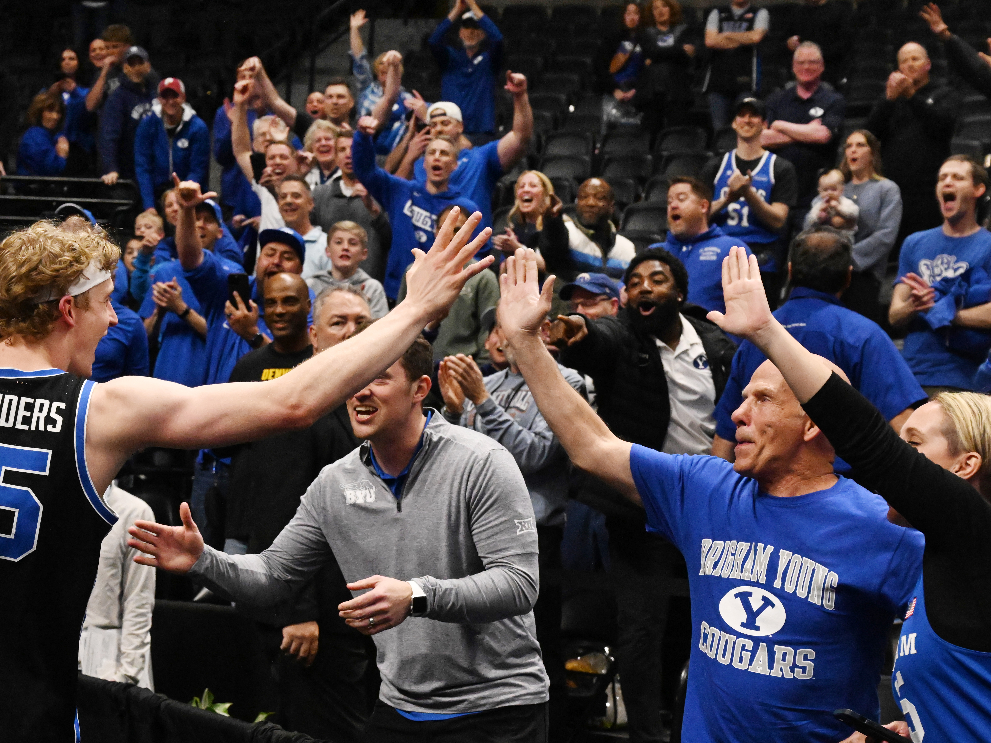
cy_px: 460
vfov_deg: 19.1
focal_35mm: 77
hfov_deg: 25.3
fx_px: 2204
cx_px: 404
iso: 8000
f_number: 5.6
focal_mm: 54
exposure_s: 1/1000
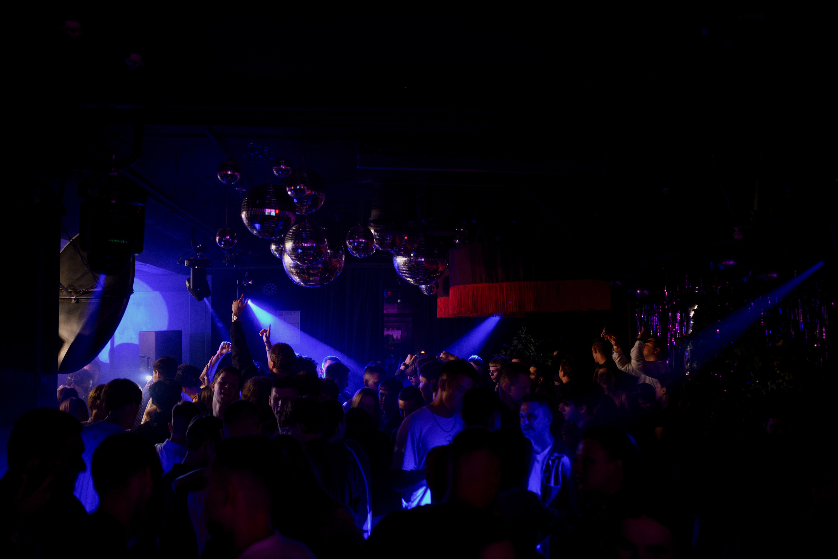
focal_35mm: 35
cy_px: 280
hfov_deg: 54.4
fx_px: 815
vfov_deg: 37.9
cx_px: 419
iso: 6400
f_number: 1.8
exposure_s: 1/320
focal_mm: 35
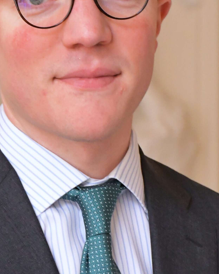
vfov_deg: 6.6
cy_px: 174
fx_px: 2358
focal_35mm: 291
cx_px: 59
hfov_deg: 5.3
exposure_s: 1/160
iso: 5000
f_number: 7.1
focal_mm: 70
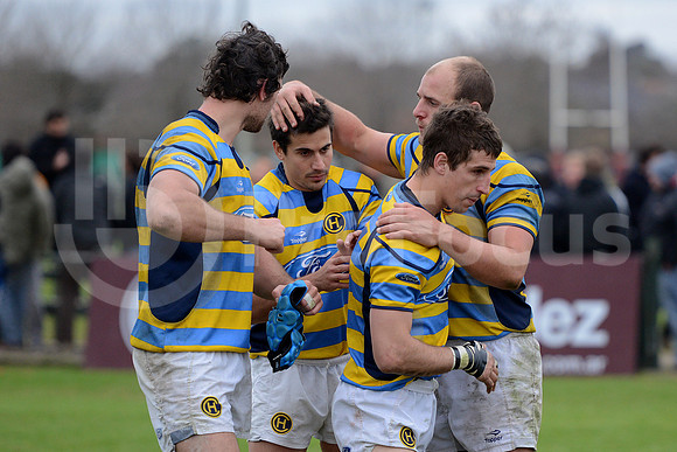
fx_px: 3292
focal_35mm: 175
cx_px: 338
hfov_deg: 11.7
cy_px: 226
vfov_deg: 7.9
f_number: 2.8
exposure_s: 1/400
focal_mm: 175
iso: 1600
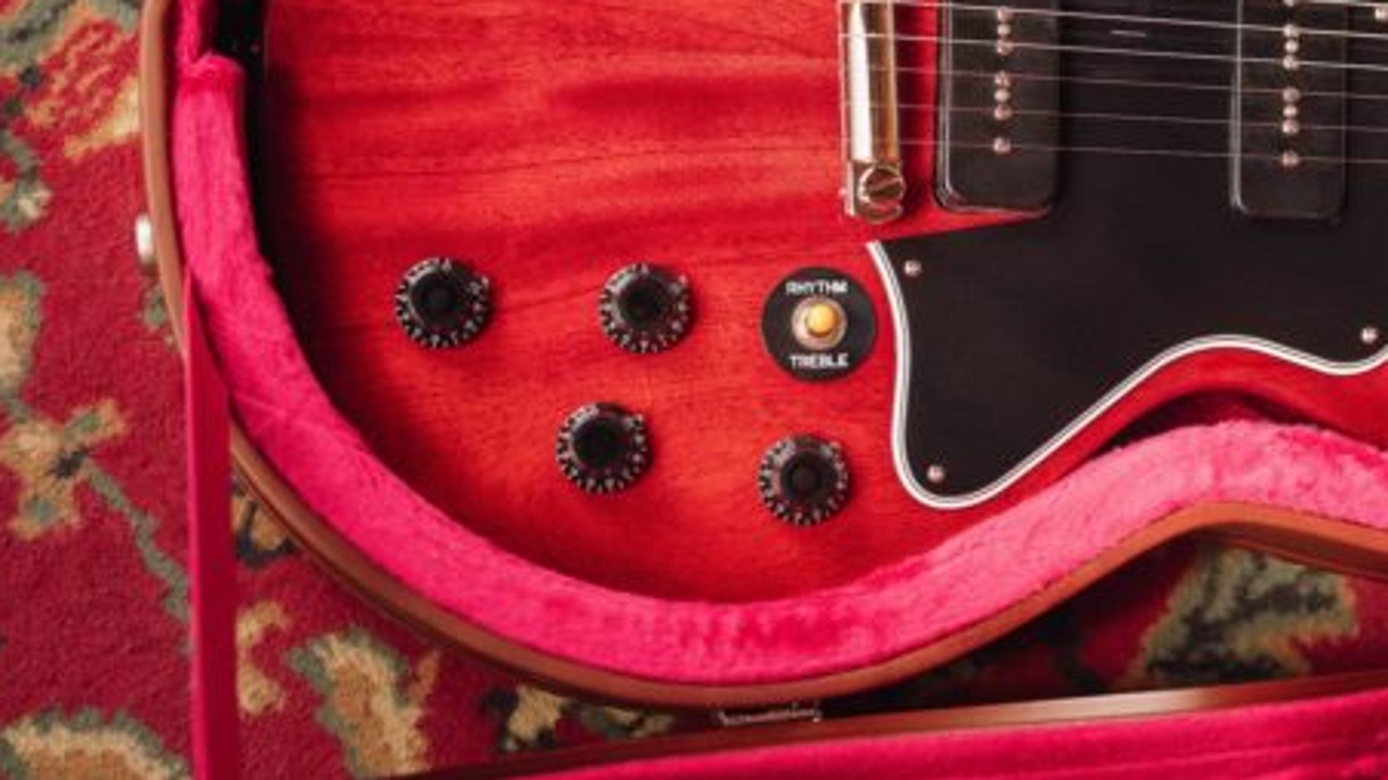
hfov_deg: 26.3
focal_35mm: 80
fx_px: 2944
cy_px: 77
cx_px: 977
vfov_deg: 14.9
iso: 1600
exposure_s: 1/200
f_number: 2.8
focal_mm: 50
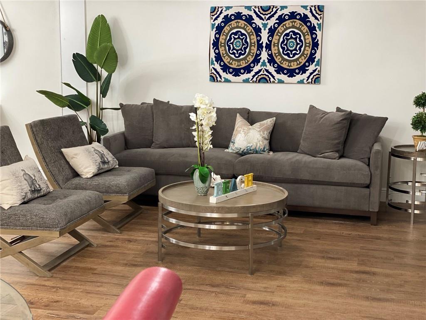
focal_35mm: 52
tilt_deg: -9.7
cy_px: 160
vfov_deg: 28.0
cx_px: 213
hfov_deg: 36.8
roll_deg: -1.1
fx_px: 640
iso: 125
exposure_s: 1/40
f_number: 2
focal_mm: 6
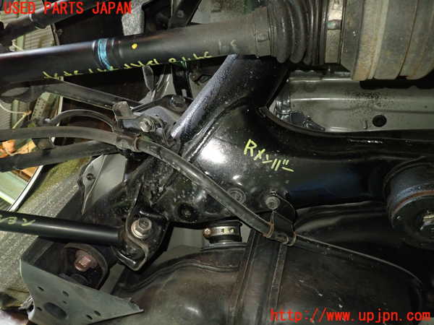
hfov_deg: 69.4
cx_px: 217
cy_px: 162
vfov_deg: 54.9
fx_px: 313
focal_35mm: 25
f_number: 2
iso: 800
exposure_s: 1/25
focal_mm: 4.5
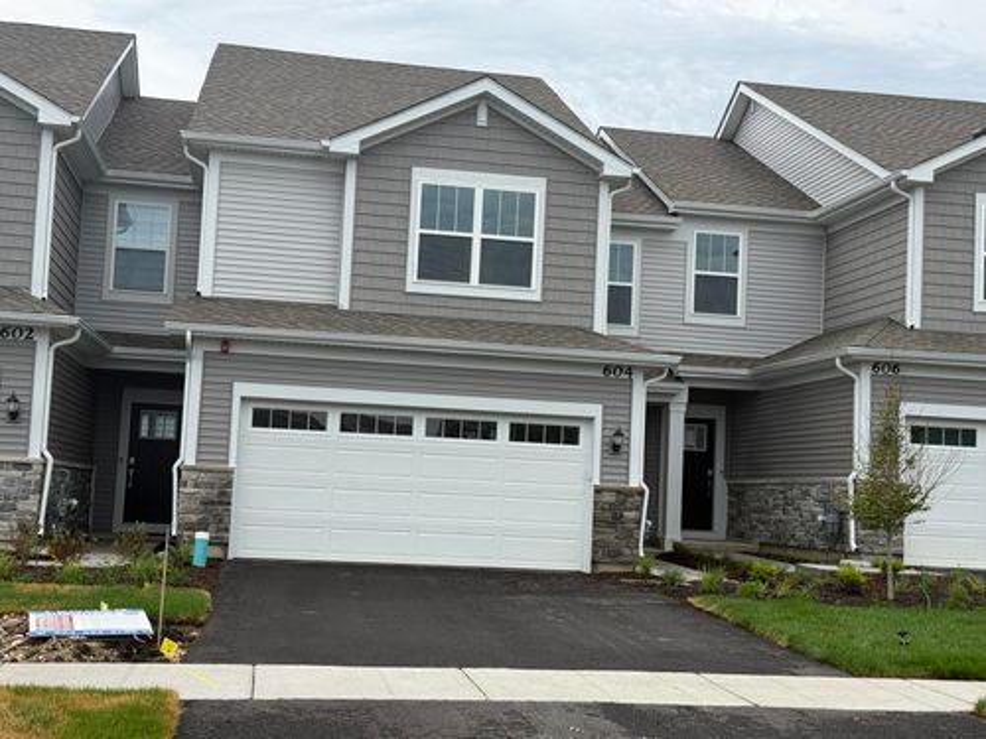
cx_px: 493
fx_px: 1367
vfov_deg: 30.3
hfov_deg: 39.7
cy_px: 370
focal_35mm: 48
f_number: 1.78
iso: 64
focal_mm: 6.76
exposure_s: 1/2976
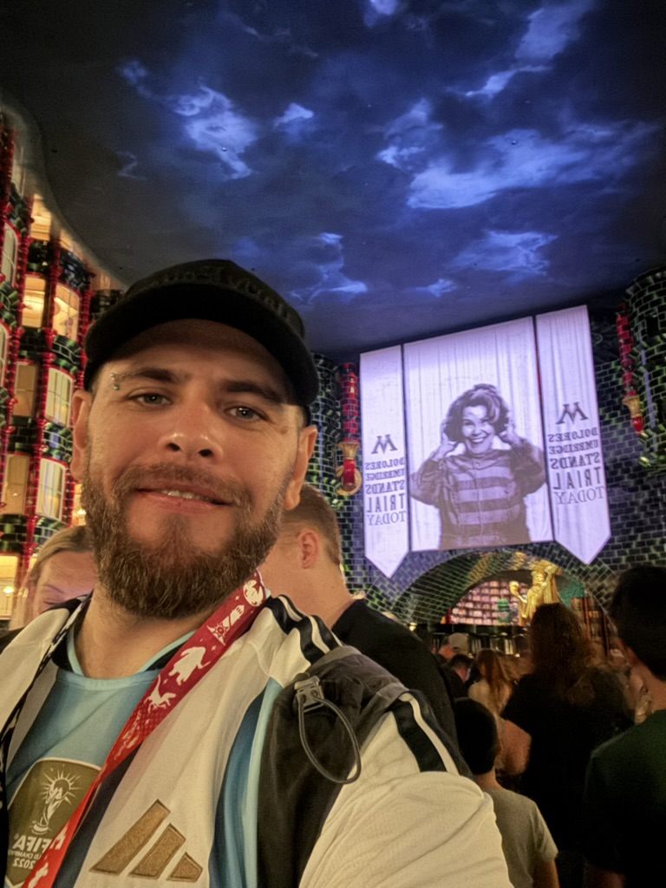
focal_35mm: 30
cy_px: 444
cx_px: 333
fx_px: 770
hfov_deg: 46.8
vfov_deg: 60.0
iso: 1250
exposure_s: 1/8
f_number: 1.9
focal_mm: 2.69
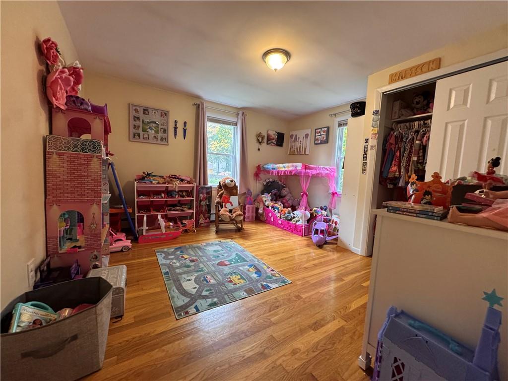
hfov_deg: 102.1
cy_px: 190
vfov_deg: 85.7
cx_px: 254
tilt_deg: -5.4
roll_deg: -2.5
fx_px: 205
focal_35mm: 14
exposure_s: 1/60
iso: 320
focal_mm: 2.22
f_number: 2.2
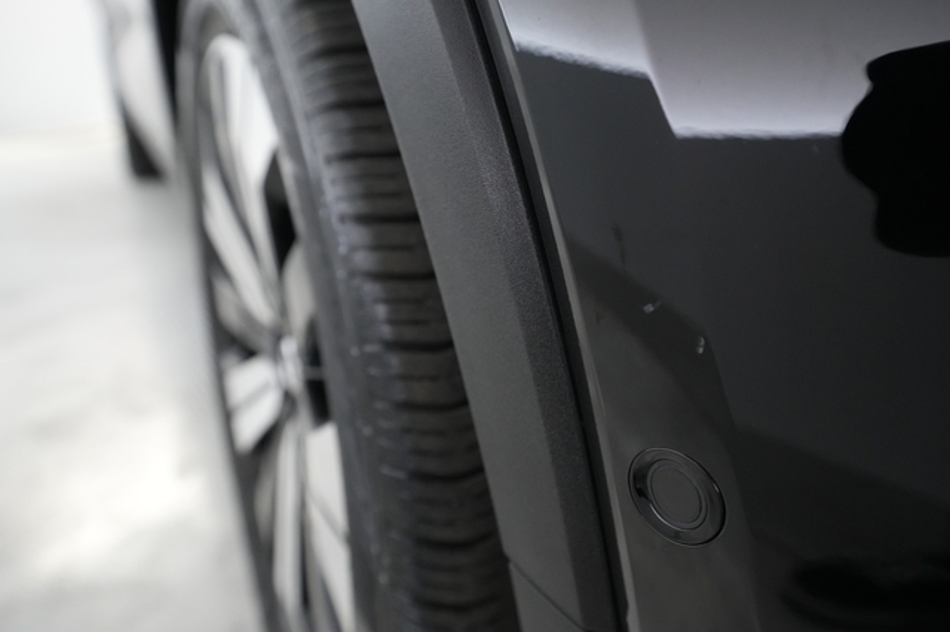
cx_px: 475
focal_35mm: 28
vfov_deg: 46.4
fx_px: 738
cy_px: 316
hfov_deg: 65.5
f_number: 4.5
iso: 5000
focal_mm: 28
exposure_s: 1/100
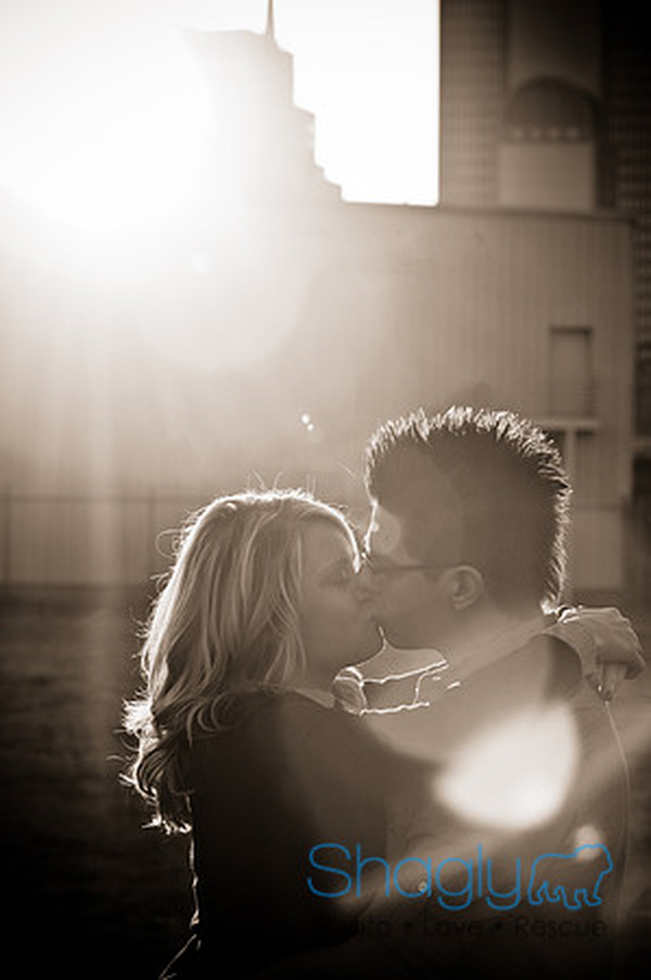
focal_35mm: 120
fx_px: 3262
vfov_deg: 17.1
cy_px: 490
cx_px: 326
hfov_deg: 11.4
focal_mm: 80
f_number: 6.3
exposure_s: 1/500
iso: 400
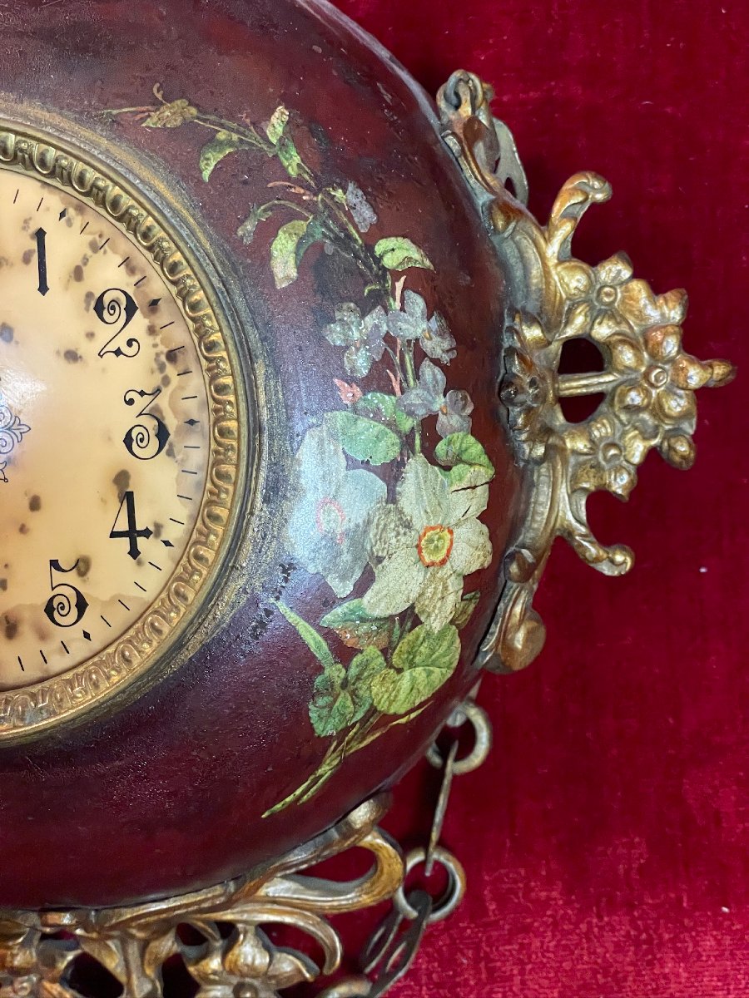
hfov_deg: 28.0
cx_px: 374
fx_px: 1500
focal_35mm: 52
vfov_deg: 36.8
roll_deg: +7.3
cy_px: 499
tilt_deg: -26.7
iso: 1000
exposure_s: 1/35
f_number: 2
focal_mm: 6
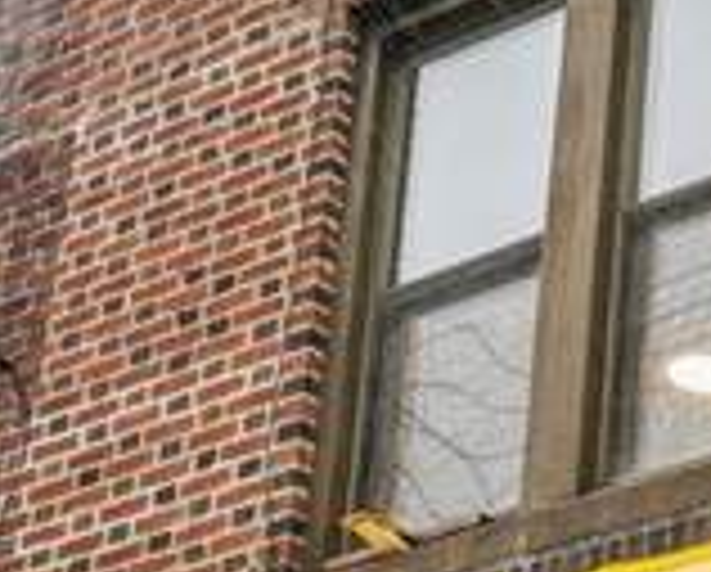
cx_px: 927
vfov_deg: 11.7
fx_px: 2720
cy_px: 723
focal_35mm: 129
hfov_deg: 14.3
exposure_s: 1/60
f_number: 14
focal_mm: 17
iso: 1250
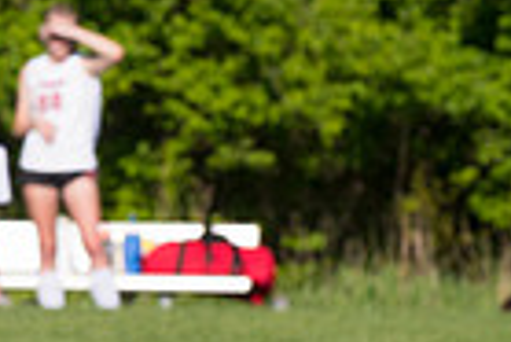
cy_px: 338
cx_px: -243
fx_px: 14181
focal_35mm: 998
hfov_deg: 2.1
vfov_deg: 1.4
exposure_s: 1/1600
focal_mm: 160
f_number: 5.6
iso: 250
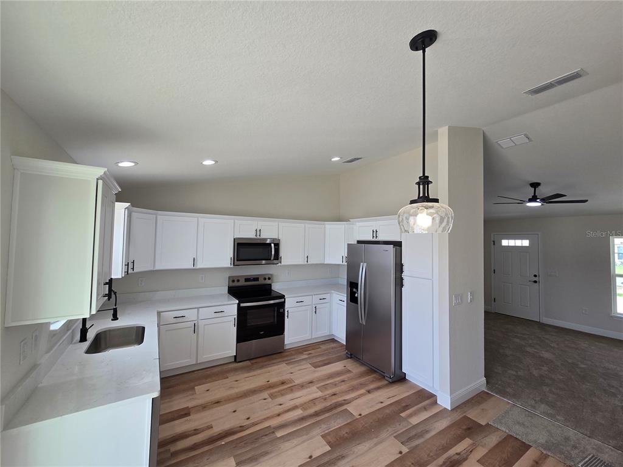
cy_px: 234
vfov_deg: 89.9
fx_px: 234
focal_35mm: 13
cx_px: 312
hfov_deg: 106.2
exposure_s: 1/120
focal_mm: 2.2
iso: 50
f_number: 2.2
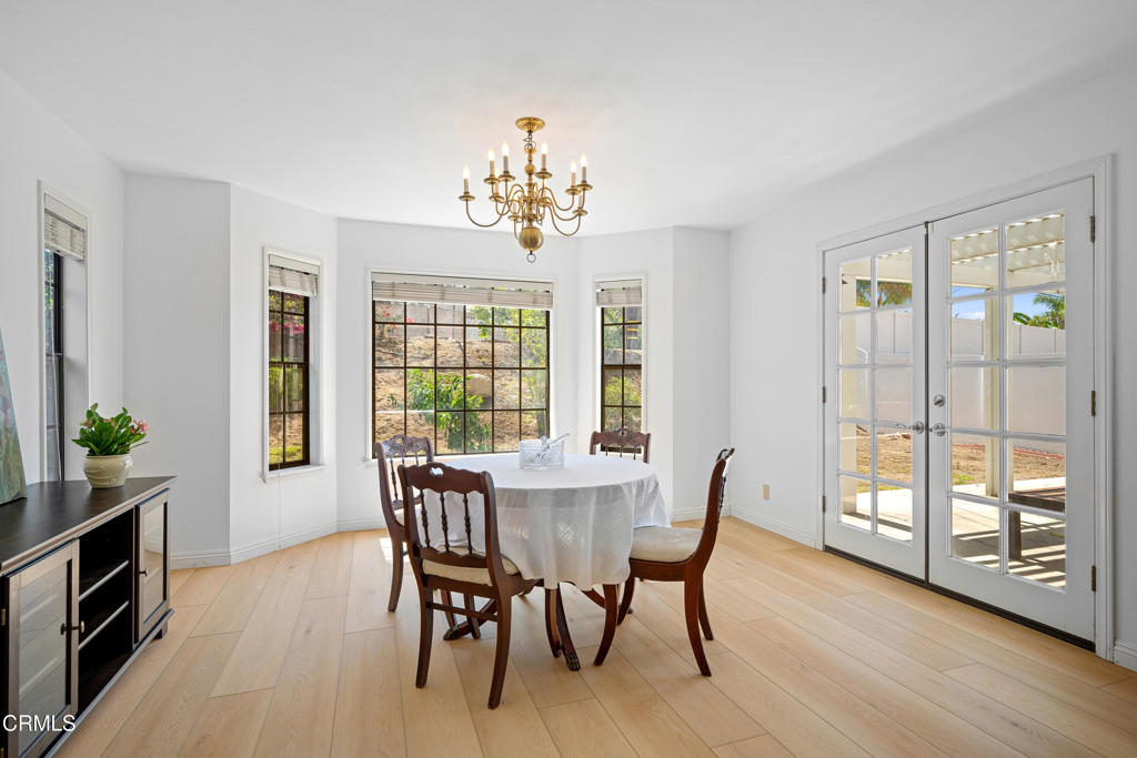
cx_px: 568
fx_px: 569
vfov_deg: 67.4
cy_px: 379
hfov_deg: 90.0
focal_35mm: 18
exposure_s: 1/8
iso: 125
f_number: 8
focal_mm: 18
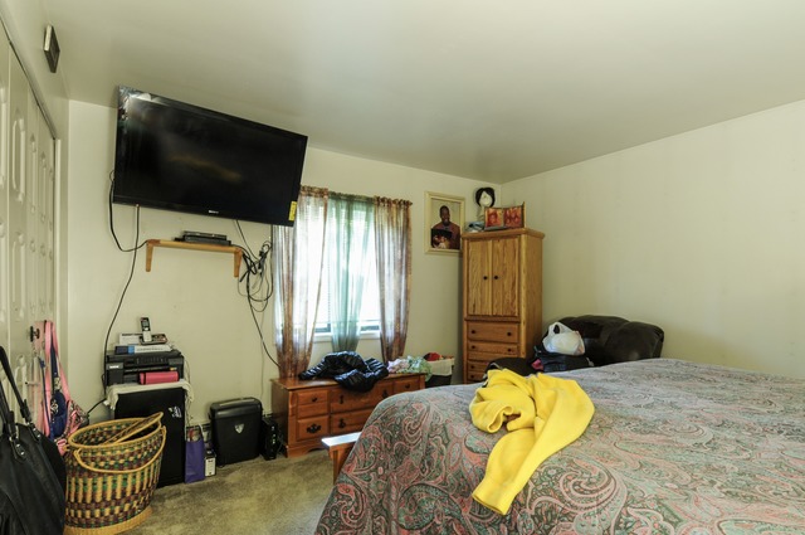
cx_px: 402
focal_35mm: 18
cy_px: 268
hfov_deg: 90.1
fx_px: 402
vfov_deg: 67.2
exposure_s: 5
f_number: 10
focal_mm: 12
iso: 250
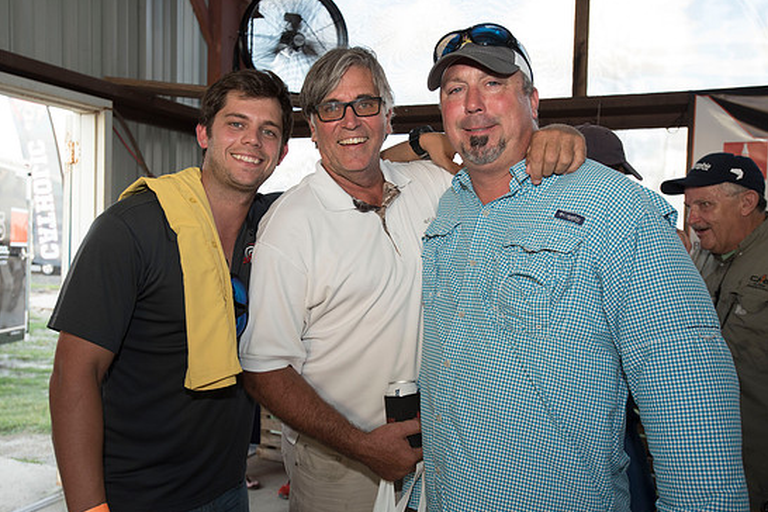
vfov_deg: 38.9
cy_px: 265
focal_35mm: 34
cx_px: 363
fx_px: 725
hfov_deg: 55.8
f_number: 5
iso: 500
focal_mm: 32
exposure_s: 1/100
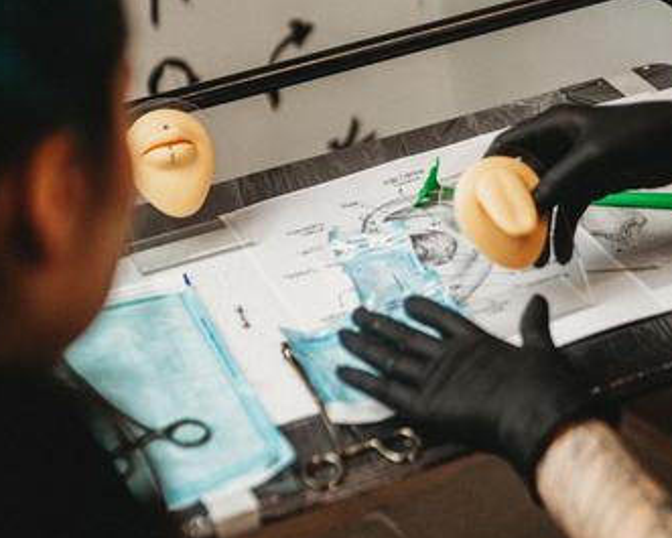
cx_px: 532
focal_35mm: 85
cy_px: 238
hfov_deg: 22.2
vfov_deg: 18.1
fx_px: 1691
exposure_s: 1/160
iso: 160
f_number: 3.2
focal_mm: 50
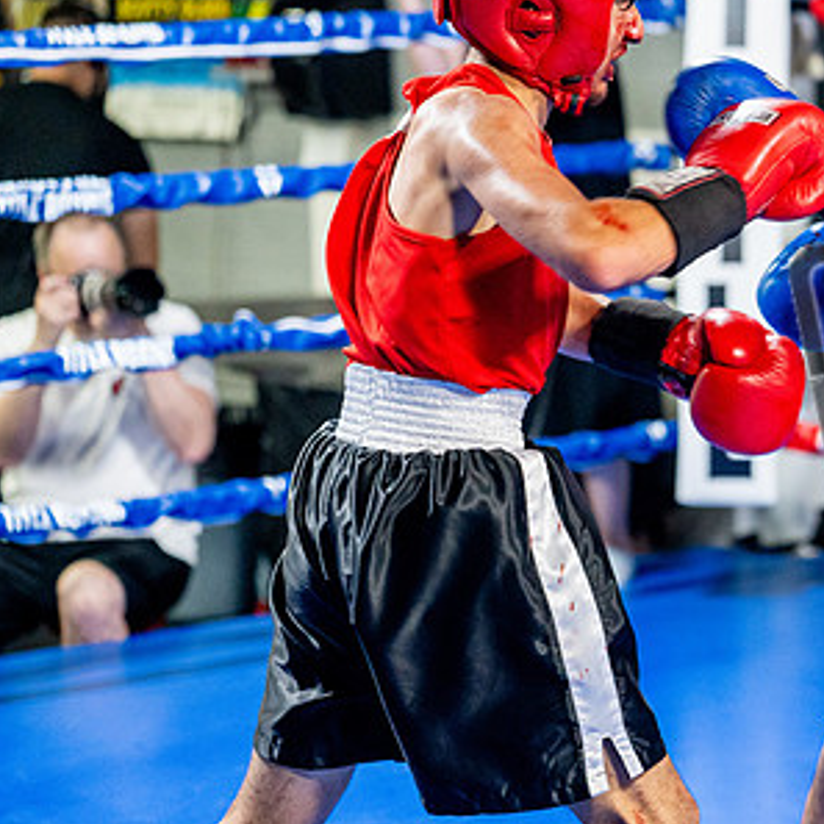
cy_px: 351
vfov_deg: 13.0
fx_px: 3609
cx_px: 947
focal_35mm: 134
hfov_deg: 12.8
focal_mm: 68
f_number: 2
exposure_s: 1/800
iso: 4000
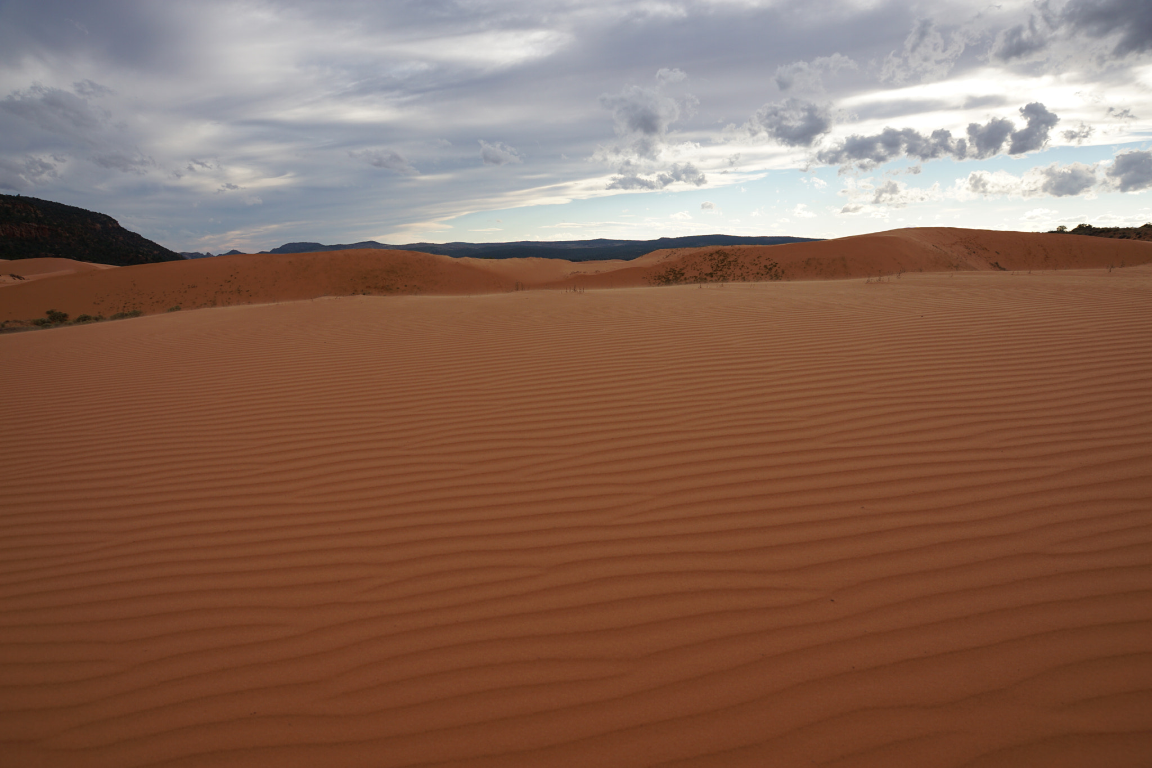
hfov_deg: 73.7
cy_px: 384
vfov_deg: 53.1
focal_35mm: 24
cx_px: 576
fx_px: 768
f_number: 6.3
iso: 100
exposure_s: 1/200
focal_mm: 16
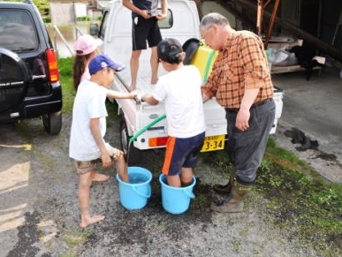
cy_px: 131
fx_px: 297
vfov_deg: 46.9
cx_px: 159
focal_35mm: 30
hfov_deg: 59.9
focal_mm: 18
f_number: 7.1
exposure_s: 1/200
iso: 200
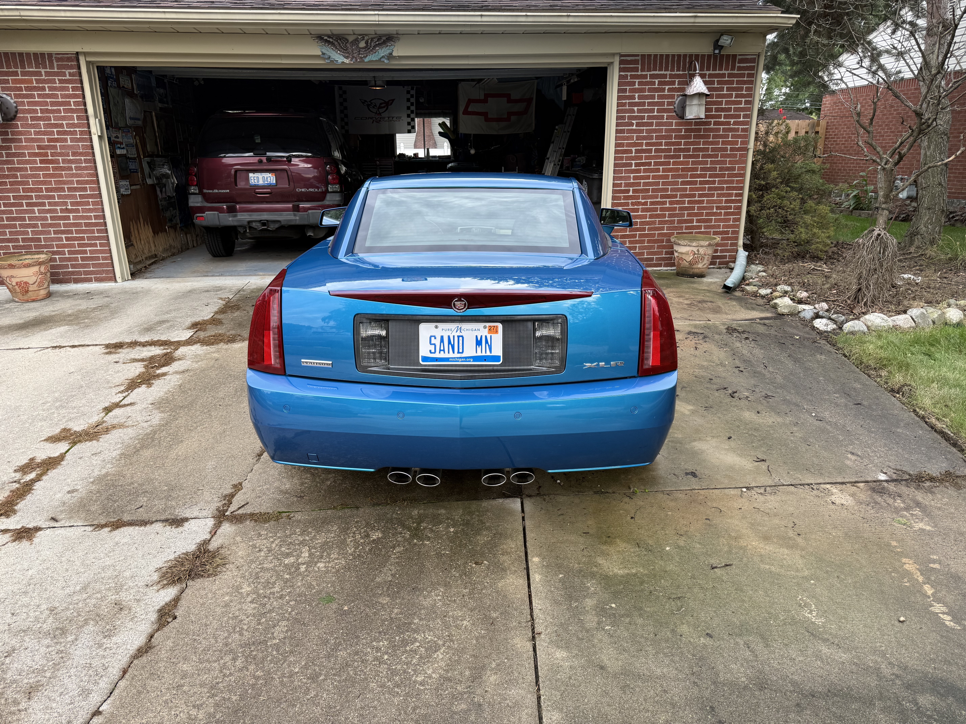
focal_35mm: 24
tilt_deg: -15.6
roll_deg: +0.9
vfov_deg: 56.8
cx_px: 483
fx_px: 670
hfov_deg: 71.6
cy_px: 362
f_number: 1.78
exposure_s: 1/575
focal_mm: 6.76
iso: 80
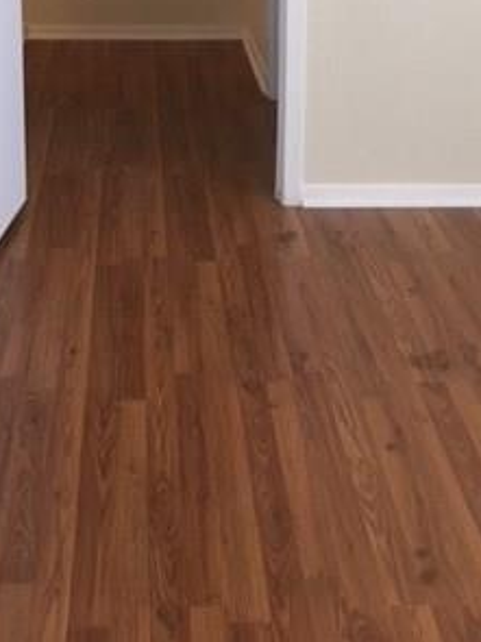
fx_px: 1168
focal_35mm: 63
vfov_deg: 28.2
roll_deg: -0.8
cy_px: -48
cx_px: 115
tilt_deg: -8.5
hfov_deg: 23.0
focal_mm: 4.15
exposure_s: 1/30
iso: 125
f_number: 2.2
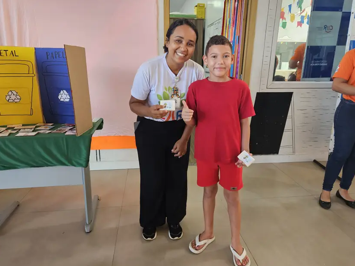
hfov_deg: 71.6
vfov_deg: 56.8
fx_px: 246
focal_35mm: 24
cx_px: 180
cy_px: 138
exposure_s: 1/120
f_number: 1.8
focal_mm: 5.4
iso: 160
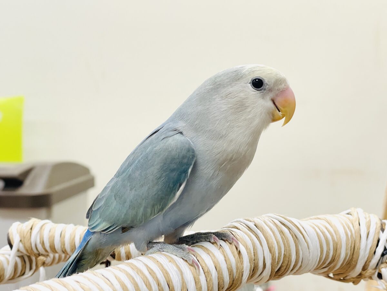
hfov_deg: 36.8
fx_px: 581
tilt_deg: -4.0
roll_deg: -0.4
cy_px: 146
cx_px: 194
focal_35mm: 52
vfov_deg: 28.0
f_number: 2
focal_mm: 6
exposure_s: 1/99
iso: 100
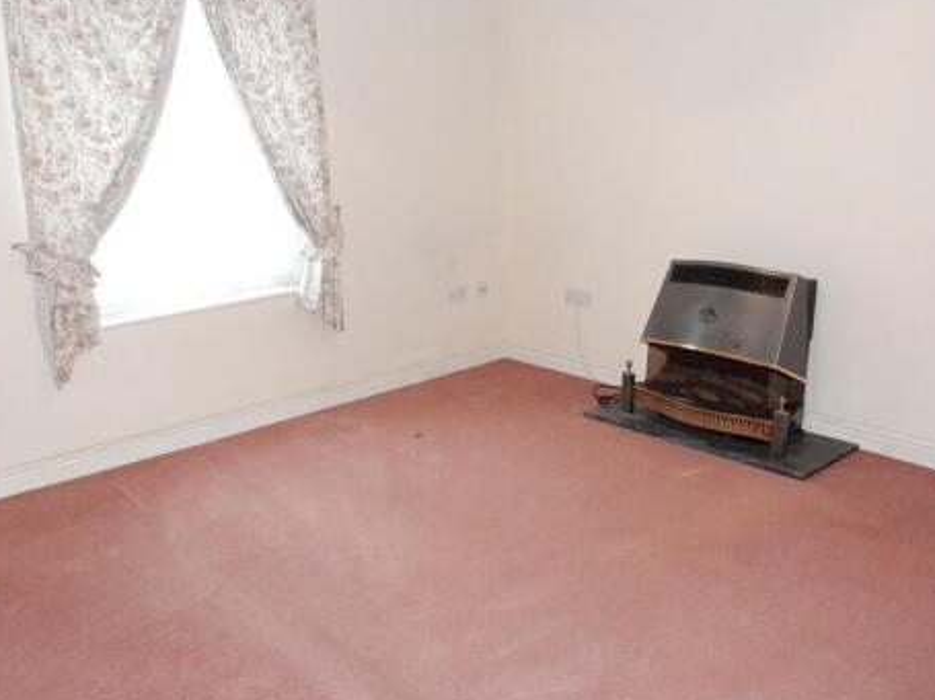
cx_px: 410
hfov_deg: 56.7
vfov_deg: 44.1
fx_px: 864
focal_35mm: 32
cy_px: 368
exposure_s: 1/30
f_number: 3.7
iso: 500
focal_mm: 4.5
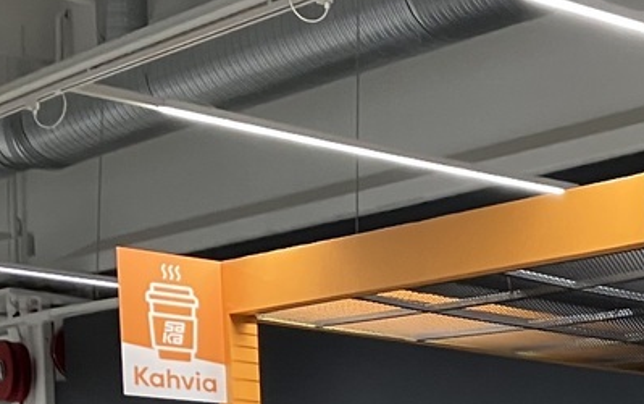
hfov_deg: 17.2
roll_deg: -0.9
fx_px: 1879
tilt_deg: -5.0
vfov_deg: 11.0
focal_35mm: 107
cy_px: 835
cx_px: 1015
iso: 100
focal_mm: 3.99
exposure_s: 1/50
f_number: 1.8
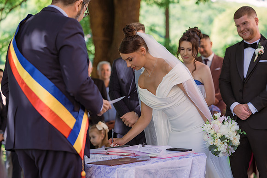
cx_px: 134
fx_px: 630
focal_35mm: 85
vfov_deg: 16.1
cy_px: 89
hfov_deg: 23.9
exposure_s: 1/500
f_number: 2.8
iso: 250
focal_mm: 85
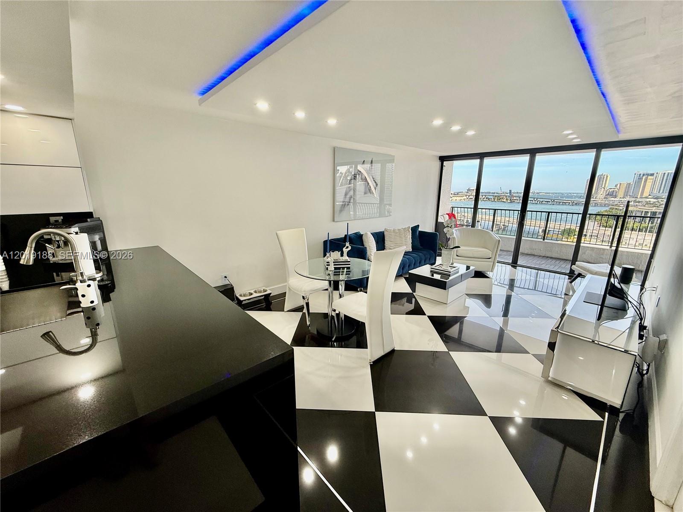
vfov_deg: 85.7
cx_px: 342
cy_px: 256
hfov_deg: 102.1
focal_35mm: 14
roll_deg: -0.9
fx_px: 276
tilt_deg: -12.9
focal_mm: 2.22
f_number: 2.2
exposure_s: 1/120
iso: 80
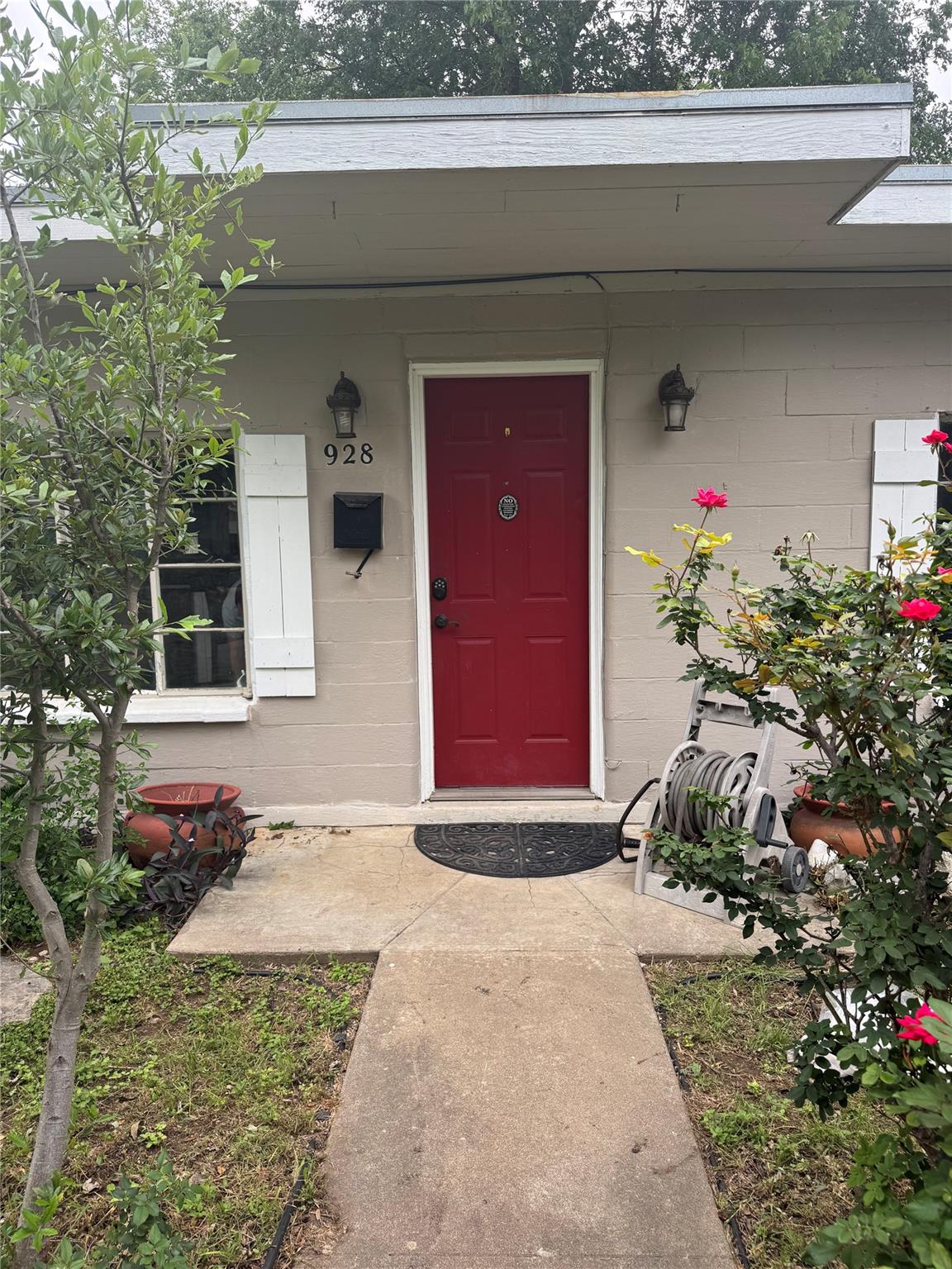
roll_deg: +1.9
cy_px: 634
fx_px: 880
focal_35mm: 24
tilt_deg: -6.7
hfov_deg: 56.8
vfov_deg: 71.6
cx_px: 476
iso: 80
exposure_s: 1/730
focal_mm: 6.76
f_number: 1.78
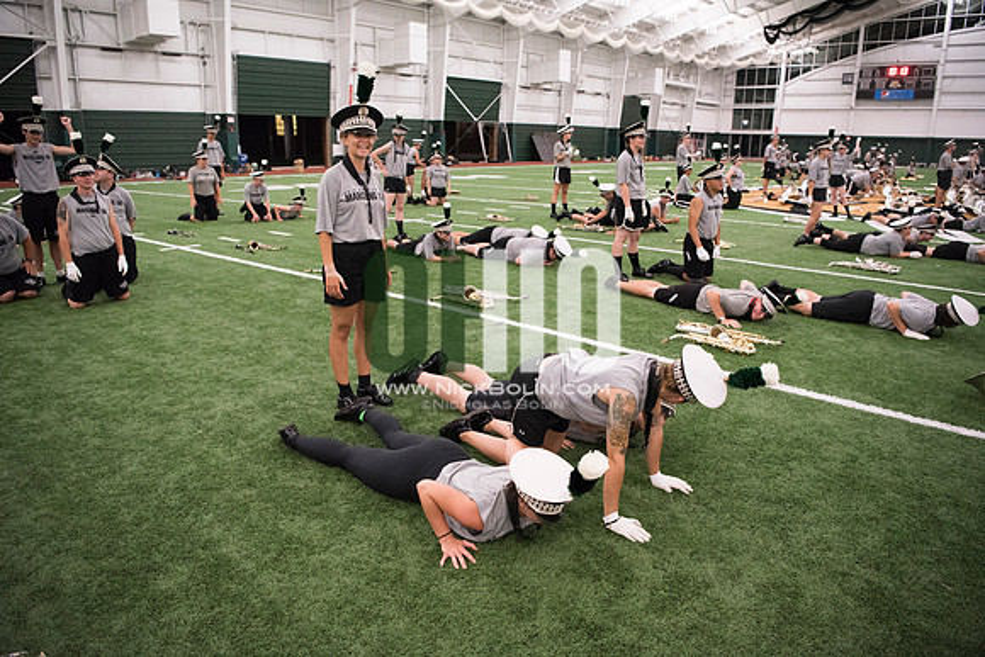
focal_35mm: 24
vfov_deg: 53.2
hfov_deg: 73.7
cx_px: 492
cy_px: 328
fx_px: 657
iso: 3200
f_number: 3.2
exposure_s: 1/320
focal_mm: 24
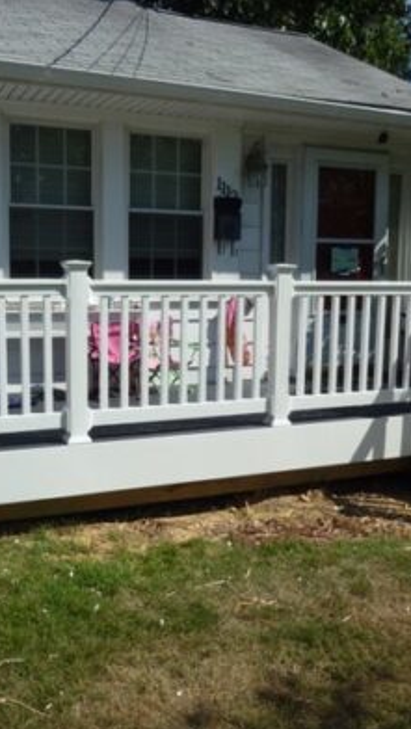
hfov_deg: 32.0
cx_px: 207
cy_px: 368
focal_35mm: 37
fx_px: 716
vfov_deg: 54.0
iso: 80
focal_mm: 4.5
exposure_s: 1/1000
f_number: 3.3
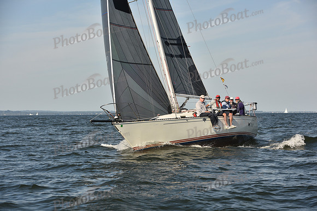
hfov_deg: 21.5
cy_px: 106
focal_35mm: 95
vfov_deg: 14.4
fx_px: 837
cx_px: 158
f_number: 5.6
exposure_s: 1/640
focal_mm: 95
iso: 250
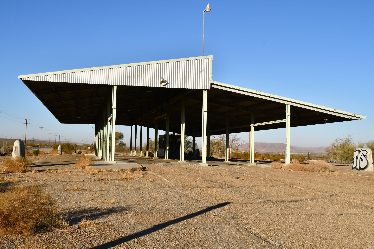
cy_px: 124
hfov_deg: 43.6
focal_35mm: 45
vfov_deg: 29.9
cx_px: 187
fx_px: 467
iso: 100
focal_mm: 30
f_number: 13
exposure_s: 1/200
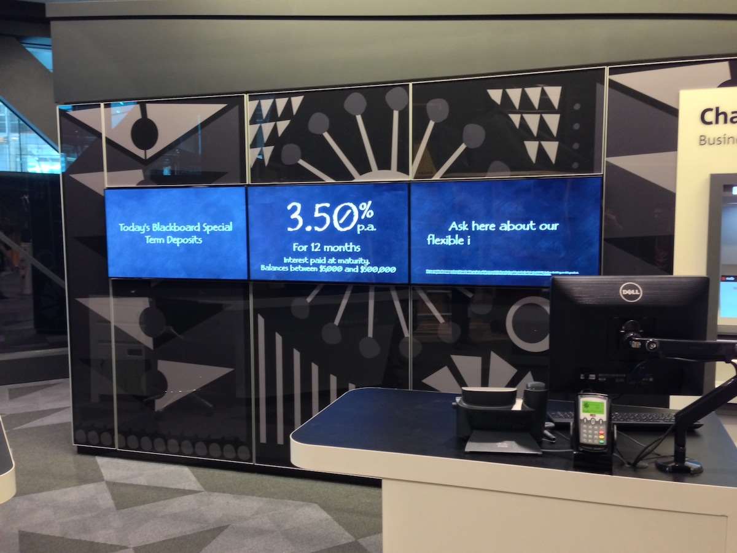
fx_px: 703
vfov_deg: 42.9
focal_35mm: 33
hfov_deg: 55.4
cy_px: 276
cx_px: 368
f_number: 2.4
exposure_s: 1/20
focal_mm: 4.12
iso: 250
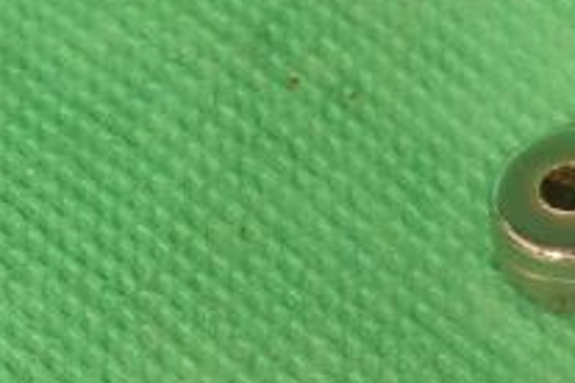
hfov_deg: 8.4
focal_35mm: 239
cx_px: 831
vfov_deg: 5.7
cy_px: 336
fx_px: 3824
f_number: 20
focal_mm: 55
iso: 5600
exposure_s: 1/100
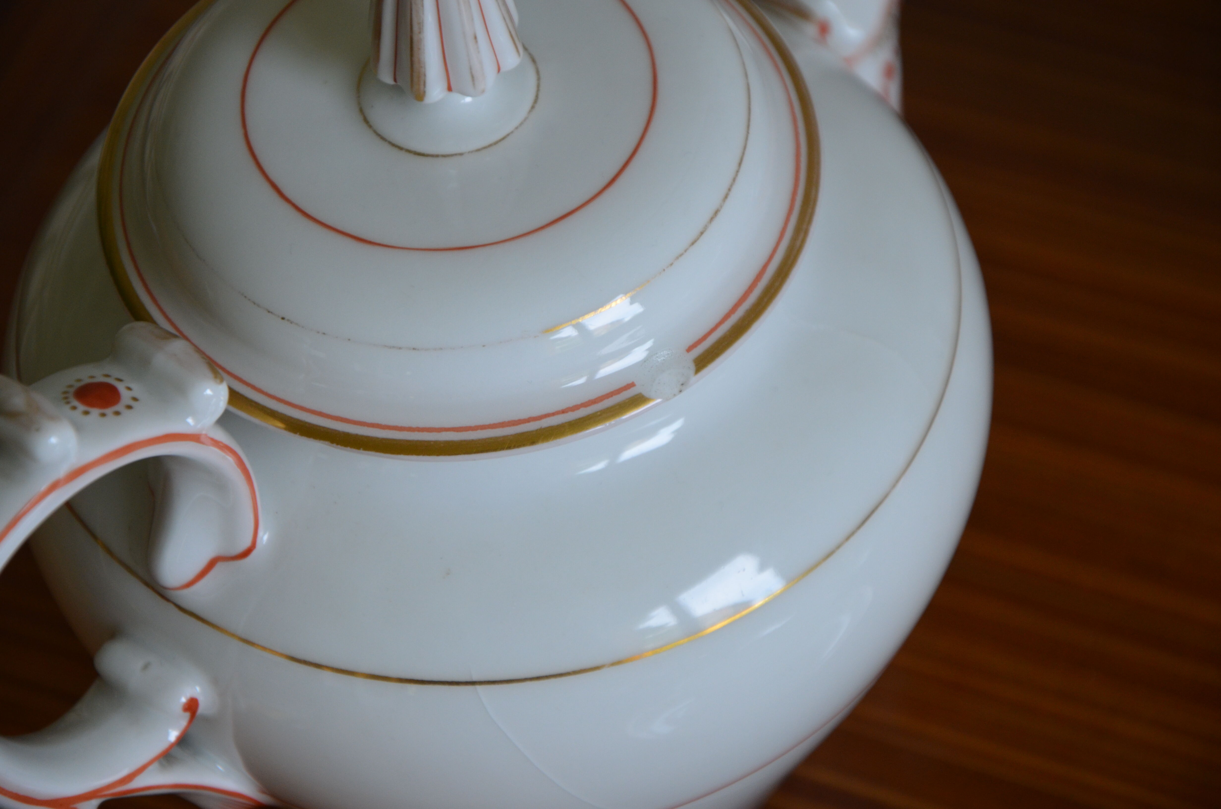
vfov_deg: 8.7
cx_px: 610
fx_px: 5331
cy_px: 404
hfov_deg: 13.1
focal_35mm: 158
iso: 640
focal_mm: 105
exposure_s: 1/125
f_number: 5.6
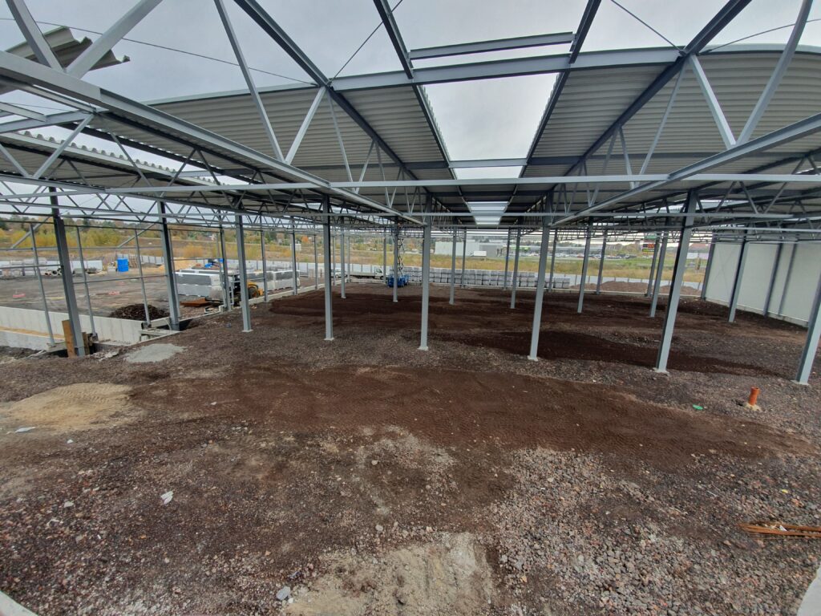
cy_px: 308
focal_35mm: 13
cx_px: 410
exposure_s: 1/196
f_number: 2.2
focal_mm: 1.8
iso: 50
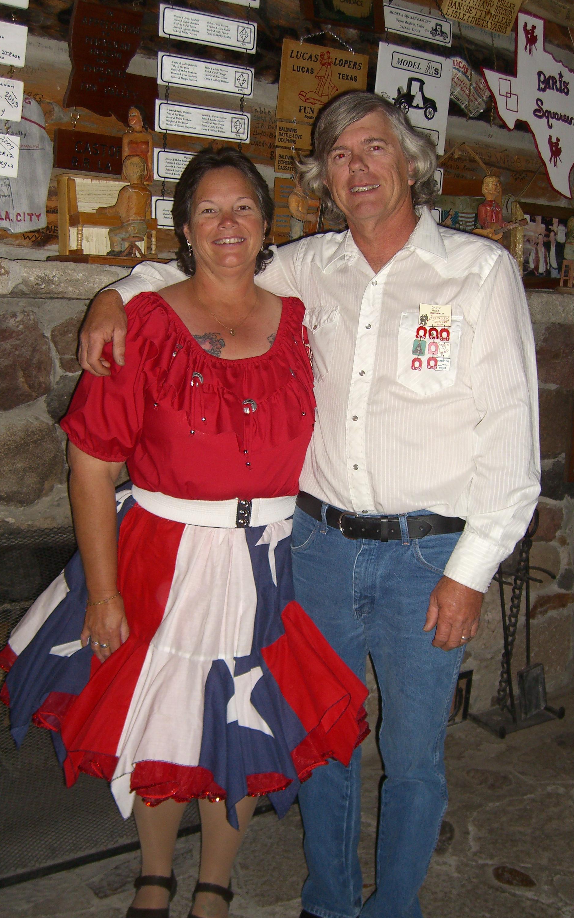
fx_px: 1026
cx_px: 284
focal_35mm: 41
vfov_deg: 48.2
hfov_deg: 31.2
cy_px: 461
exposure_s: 1/60
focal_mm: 7.9
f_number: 2.8
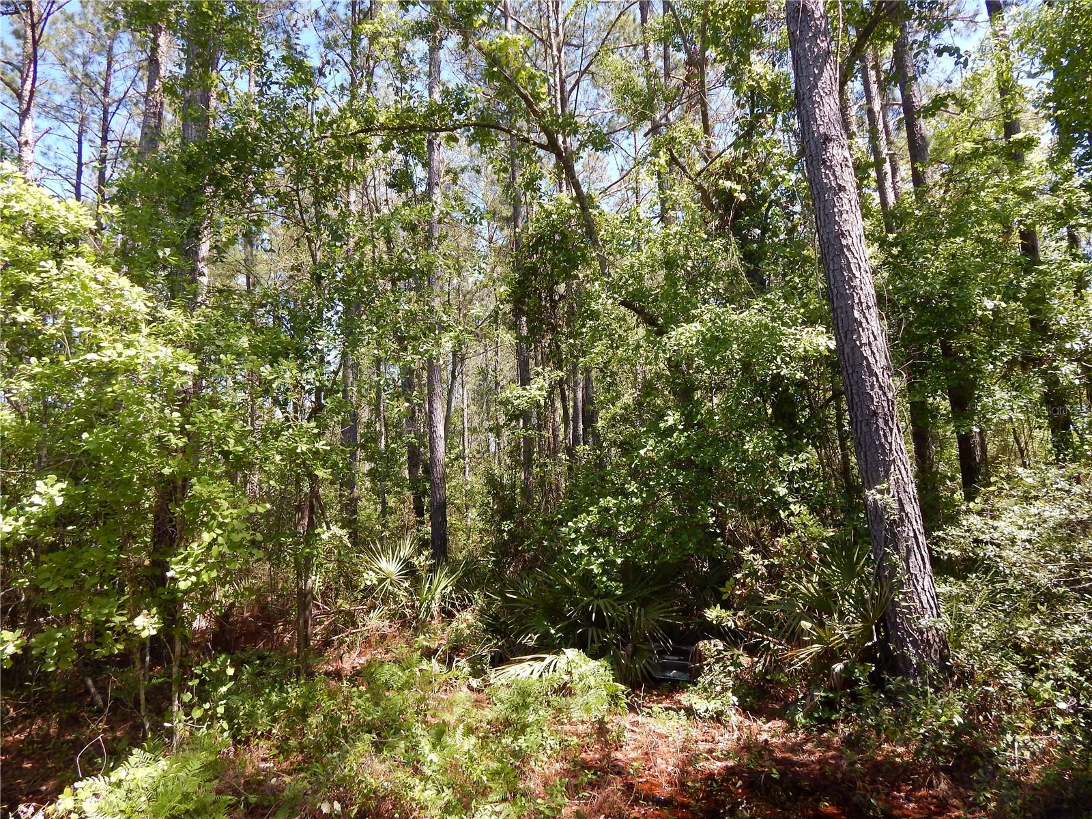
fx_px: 726
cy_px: 410
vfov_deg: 58.9
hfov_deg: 73.9
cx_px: 546
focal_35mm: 23
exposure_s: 1/320
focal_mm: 4
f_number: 3
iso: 125
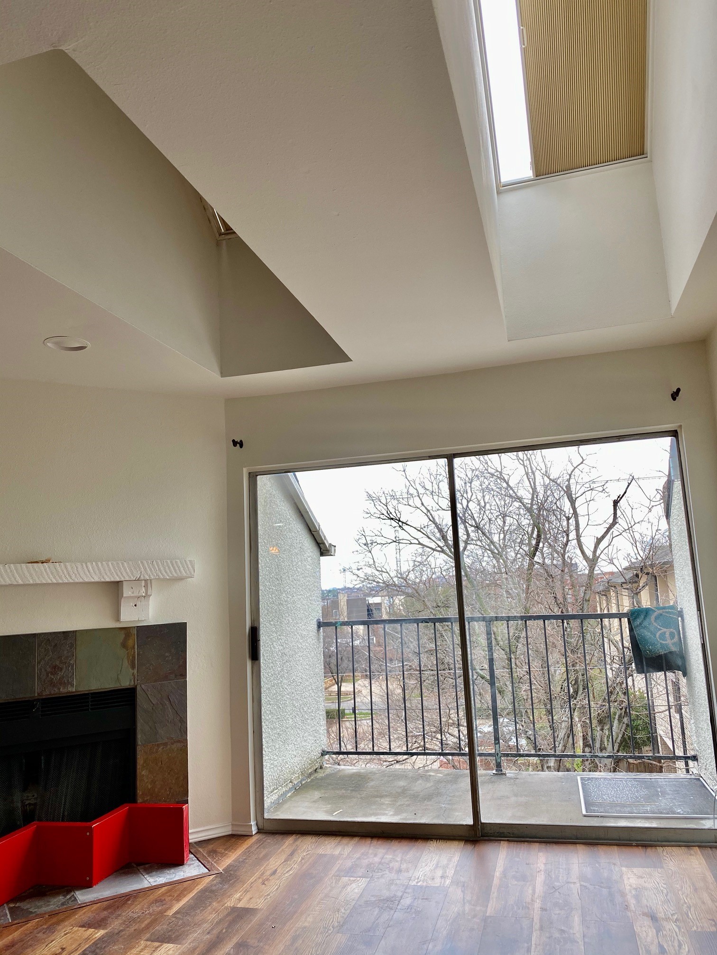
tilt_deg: +8.9
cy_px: 478
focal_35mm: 26
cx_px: 358
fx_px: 718
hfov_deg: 53.1
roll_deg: +2.9
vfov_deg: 67.3
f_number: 1.8
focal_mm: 4.25
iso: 40
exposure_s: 1/120
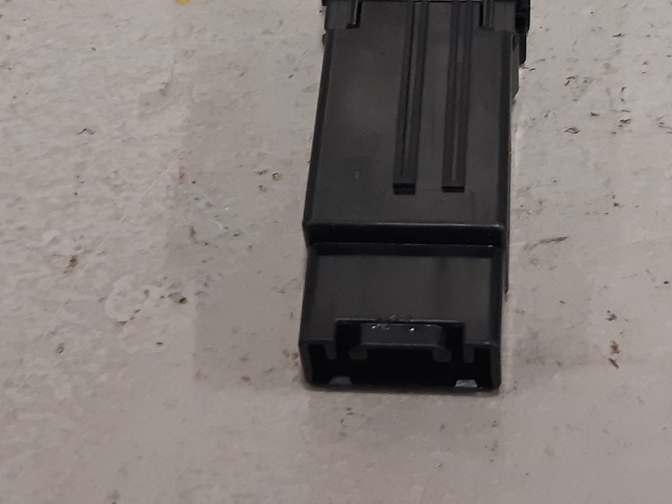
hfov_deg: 39.4
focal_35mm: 48
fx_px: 932
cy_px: 105
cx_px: 421
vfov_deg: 29.6
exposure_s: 1/50
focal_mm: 3.93
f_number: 1.7
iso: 160
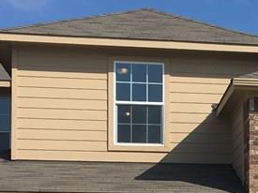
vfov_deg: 13.3
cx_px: 278
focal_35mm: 108
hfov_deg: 17.6
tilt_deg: +1.2
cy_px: 237
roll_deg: +0.0
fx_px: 805
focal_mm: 4.15
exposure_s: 1/2747
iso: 25
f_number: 2.2
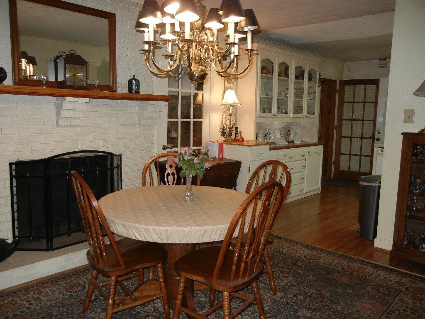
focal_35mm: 30
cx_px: 212
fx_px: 368
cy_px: 160
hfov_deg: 60.0
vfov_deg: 46.8
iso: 219
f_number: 3.5
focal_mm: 5.4
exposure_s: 1/30
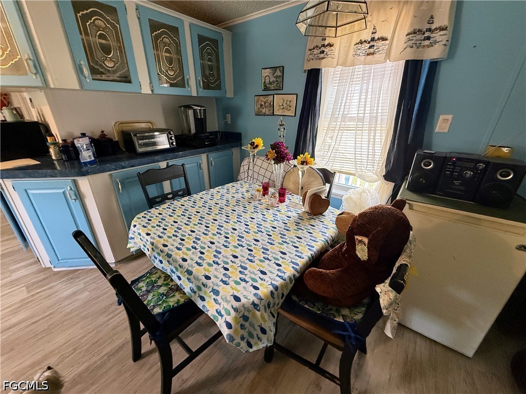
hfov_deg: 102.1
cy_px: 197
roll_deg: -0.4
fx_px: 213
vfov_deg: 85.7
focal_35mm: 14
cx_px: 263
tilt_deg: -22.3
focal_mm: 2.22
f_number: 2.2
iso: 500
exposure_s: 1/120
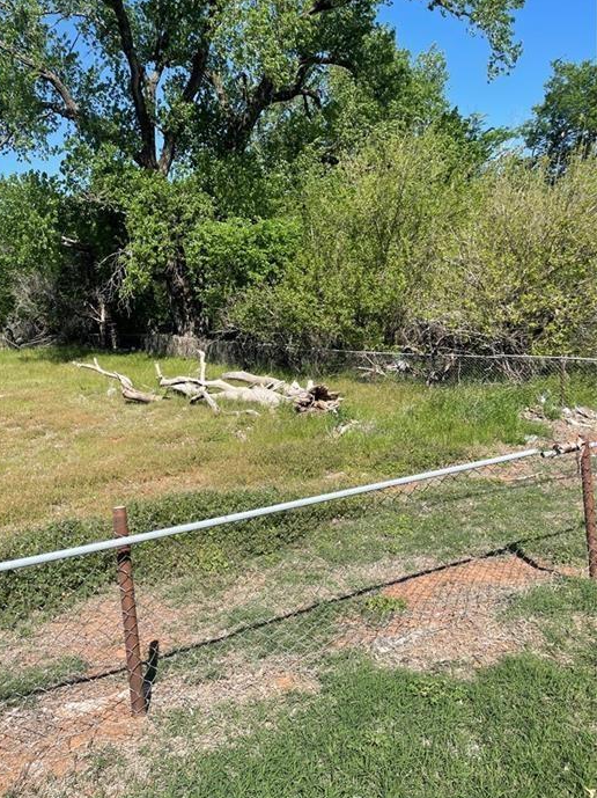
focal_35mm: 29
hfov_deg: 48.1
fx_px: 667
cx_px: 265
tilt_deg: -4.0
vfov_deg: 61.6
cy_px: 364
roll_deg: +3.2
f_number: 1.6
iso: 32
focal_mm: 4.2
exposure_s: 1/2506
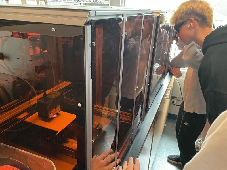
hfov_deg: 61.7
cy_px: 85
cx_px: 114
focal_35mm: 29
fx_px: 190
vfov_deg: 48.2
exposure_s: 1/40
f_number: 1.8
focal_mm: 3
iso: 250
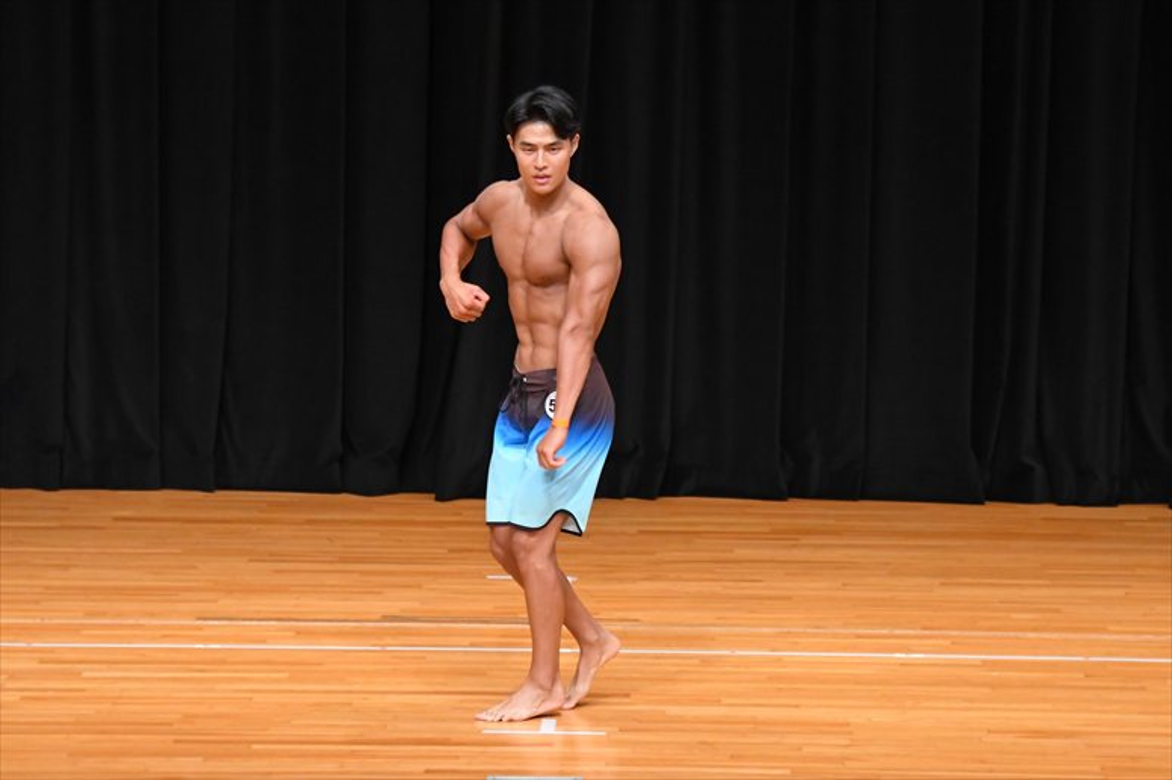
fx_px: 8298
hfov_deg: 8.1
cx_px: 586
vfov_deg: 5.4
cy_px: 390
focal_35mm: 255
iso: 4000
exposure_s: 1/400
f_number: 5.6
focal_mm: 170
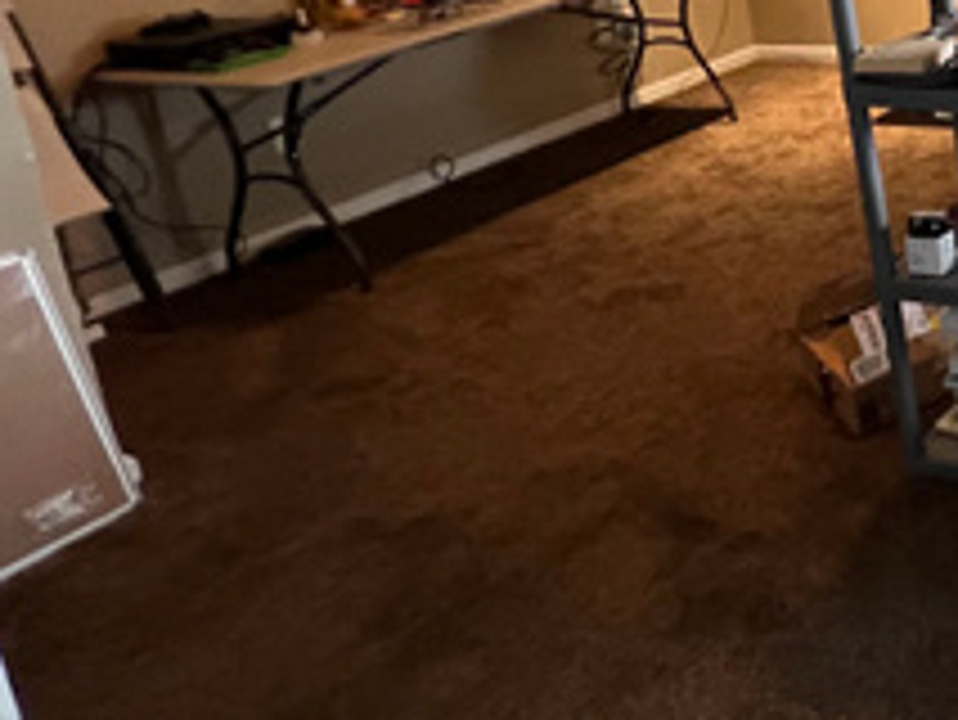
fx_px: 1080
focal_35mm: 39
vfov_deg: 32.9
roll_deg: +3.2
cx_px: 1358
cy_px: -45
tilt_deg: -12.8
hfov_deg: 31.2
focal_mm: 1.57
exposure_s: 1/60
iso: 640
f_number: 1.8
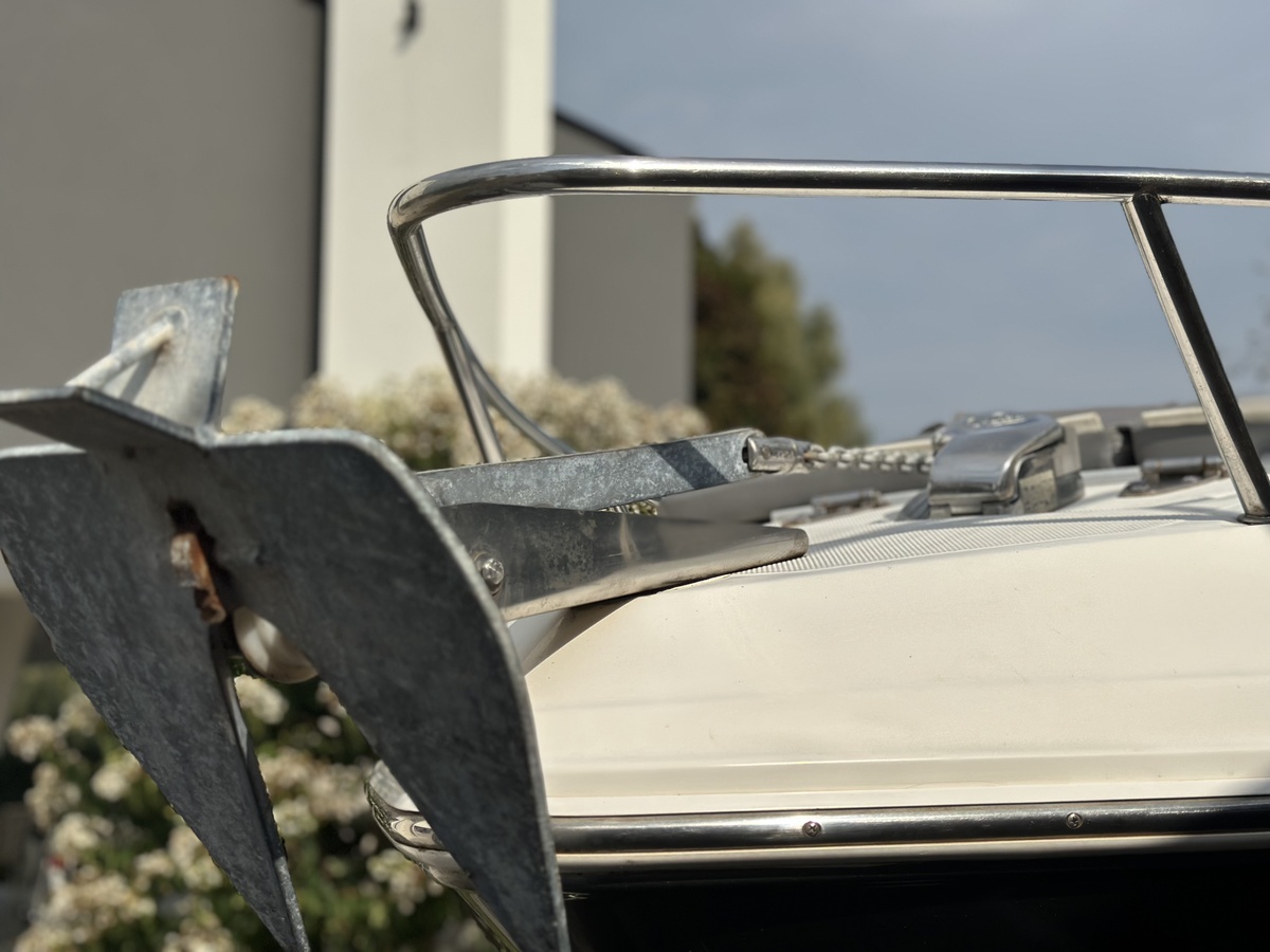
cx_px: 635
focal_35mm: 48
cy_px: 476
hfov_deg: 39.7
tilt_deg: +8.8
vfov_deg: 30.3
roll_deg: -0.8
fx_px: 1761
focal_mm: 6.86
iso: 64
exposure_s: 1/18868
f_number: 1.78
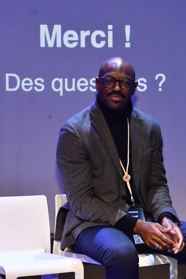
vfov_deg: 28.1
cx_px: 93
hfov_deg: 18.9
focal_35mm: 72
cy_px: 140
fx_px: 558
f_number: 6.3
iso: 1600
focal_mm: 48
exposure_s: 1/125
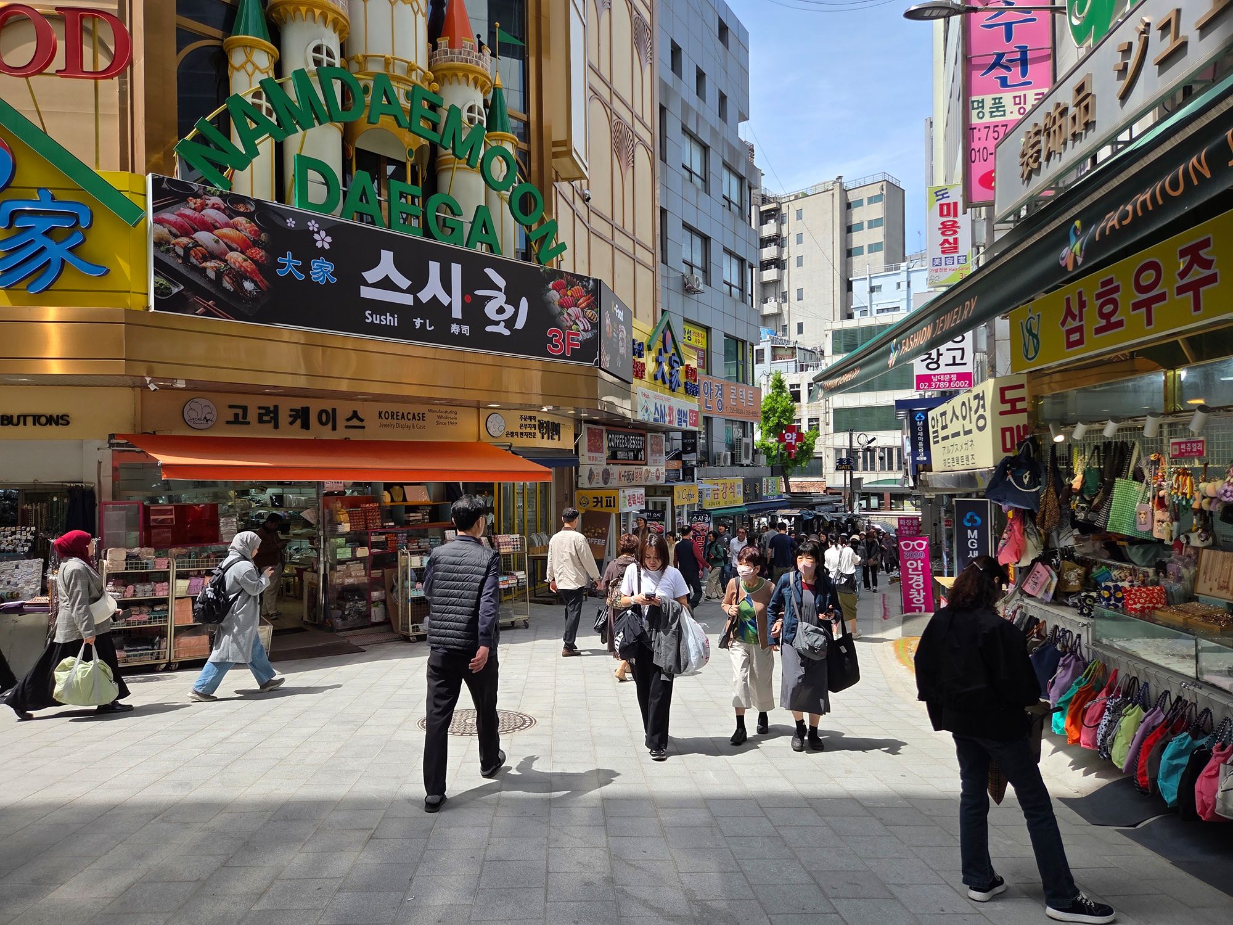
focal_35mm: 23
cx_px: 616
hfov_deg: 73.9
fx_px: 819
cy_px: 462
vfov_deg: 58.9
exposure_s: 1/2737
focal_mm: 5.4
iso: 80
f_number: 1.8
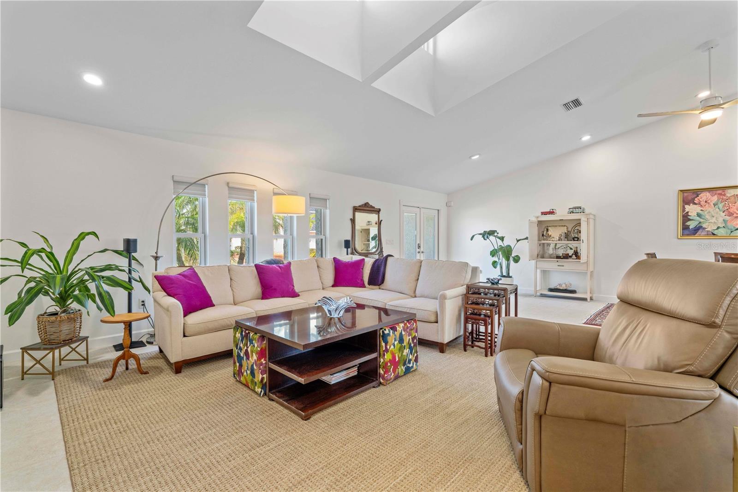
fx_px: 328
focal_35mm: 16
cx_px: 369
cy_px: 246
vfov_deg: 73.7
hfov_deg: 96.7
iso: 400
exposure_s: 1/1.67
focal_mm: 16
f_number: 8
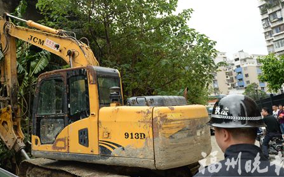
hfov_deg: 54.7
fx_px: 271
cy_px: 67
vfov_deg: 36.1
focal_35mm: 35
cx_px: 107
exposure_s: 1/800
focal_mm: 24
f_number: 3.5
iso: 1000
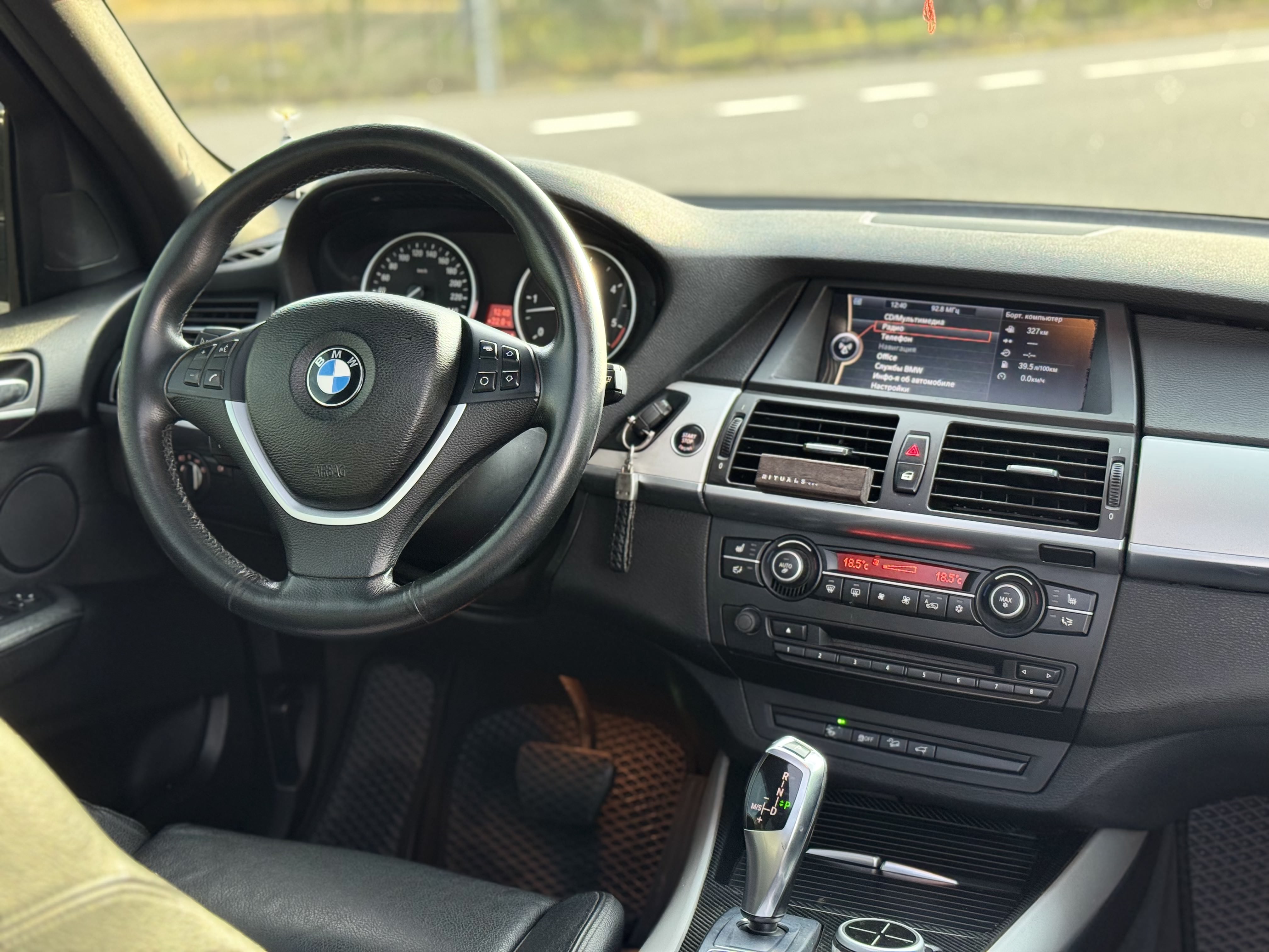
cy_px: 476
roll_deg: +0.6
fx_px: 1760
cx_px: 634
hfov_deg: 39.7
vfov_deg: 30.3
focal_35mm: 48
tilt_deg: -16.3
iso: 200
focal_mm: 6.76
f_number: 1.78
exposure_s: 1/60
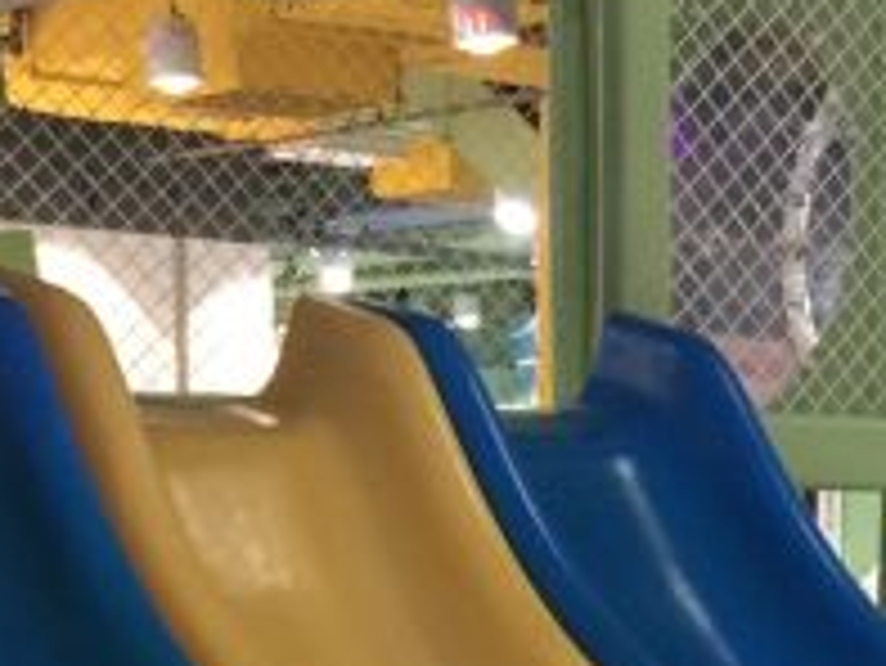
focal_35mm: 103
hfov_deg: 18.6
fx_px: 2638
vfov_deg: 13.9
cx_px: 882
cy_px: 835
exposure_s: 1/17
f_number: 2.2
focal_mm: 4.15
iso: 160
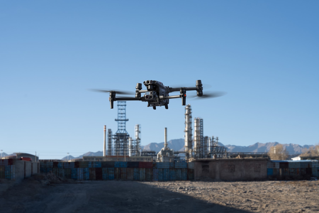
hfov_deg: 28.8
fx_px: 620
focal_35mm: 70
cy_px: 106
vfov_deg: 19.5
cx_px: 160
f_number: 7.1
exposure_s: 1/200
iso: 100
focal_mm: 70
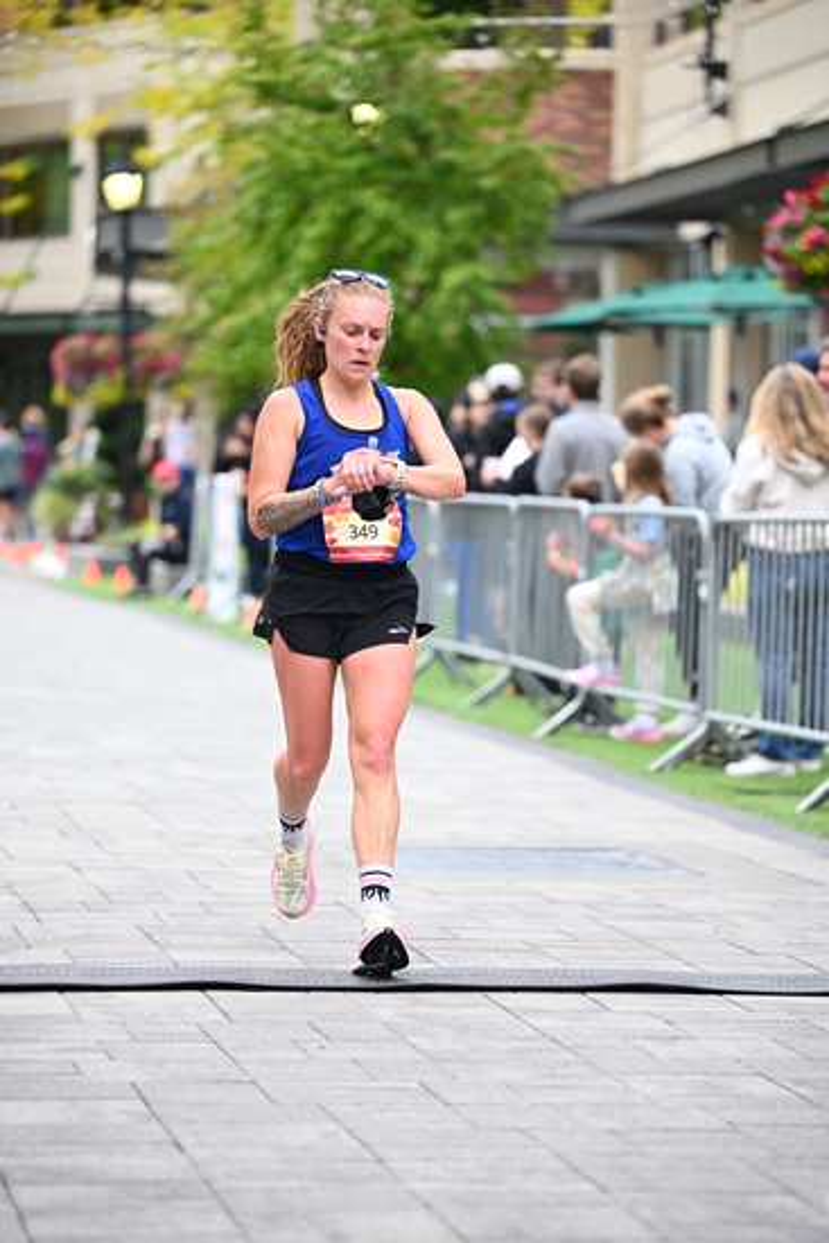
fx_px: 4487
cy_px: 622
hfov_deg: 10.6
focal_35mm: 130
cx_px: 414
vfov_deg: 15.8
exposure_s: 1/1600
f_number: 2.8
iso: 1250
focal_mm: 130
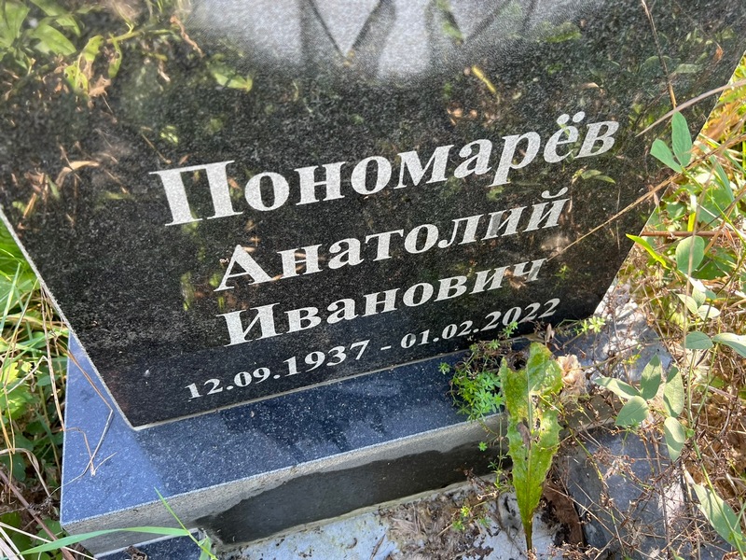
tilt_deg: -51.8
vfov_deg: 53.1
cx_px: 373
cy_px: 280
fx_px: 560
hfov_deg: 67.3
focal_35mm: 26
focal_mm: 5.7
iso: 64
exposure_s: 1/171
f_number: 1.5
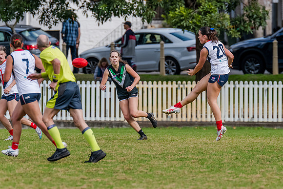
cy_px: 82
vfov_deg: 2.8
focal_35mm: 493
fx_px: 3877
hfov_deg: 4.2
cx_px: 191
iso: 800
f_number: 6.3
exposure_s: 1/1600
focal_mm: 360
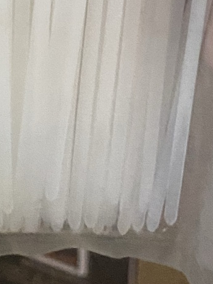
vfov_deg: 13.7
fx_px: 944
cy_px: -339
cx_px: 133
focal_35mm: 115
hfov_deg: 12.9
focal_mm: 4.25
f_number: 1.8
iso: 500
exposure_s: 1/50
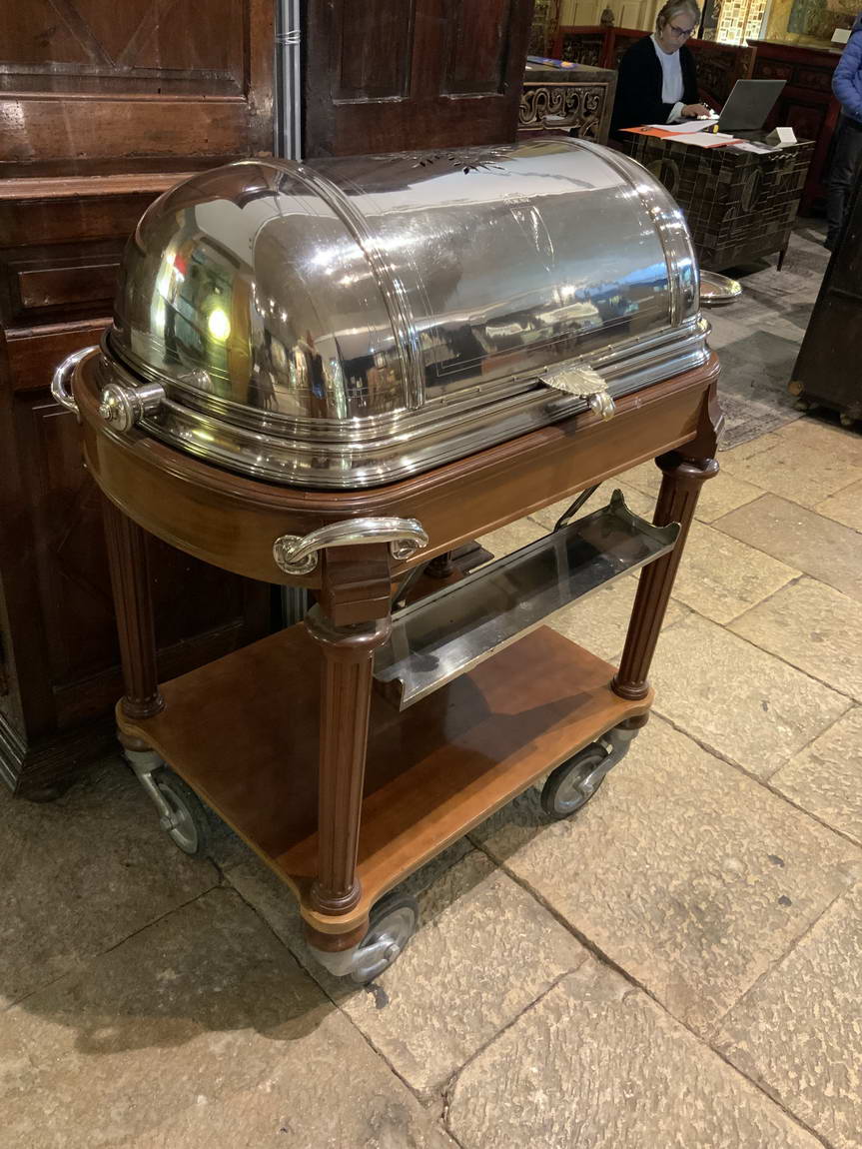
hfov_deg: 48.2
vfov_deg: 61.6
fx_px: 963
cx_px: 431
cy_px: 574
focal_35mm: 29
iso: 200
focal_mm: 3
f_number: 1.8
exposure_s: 1/33
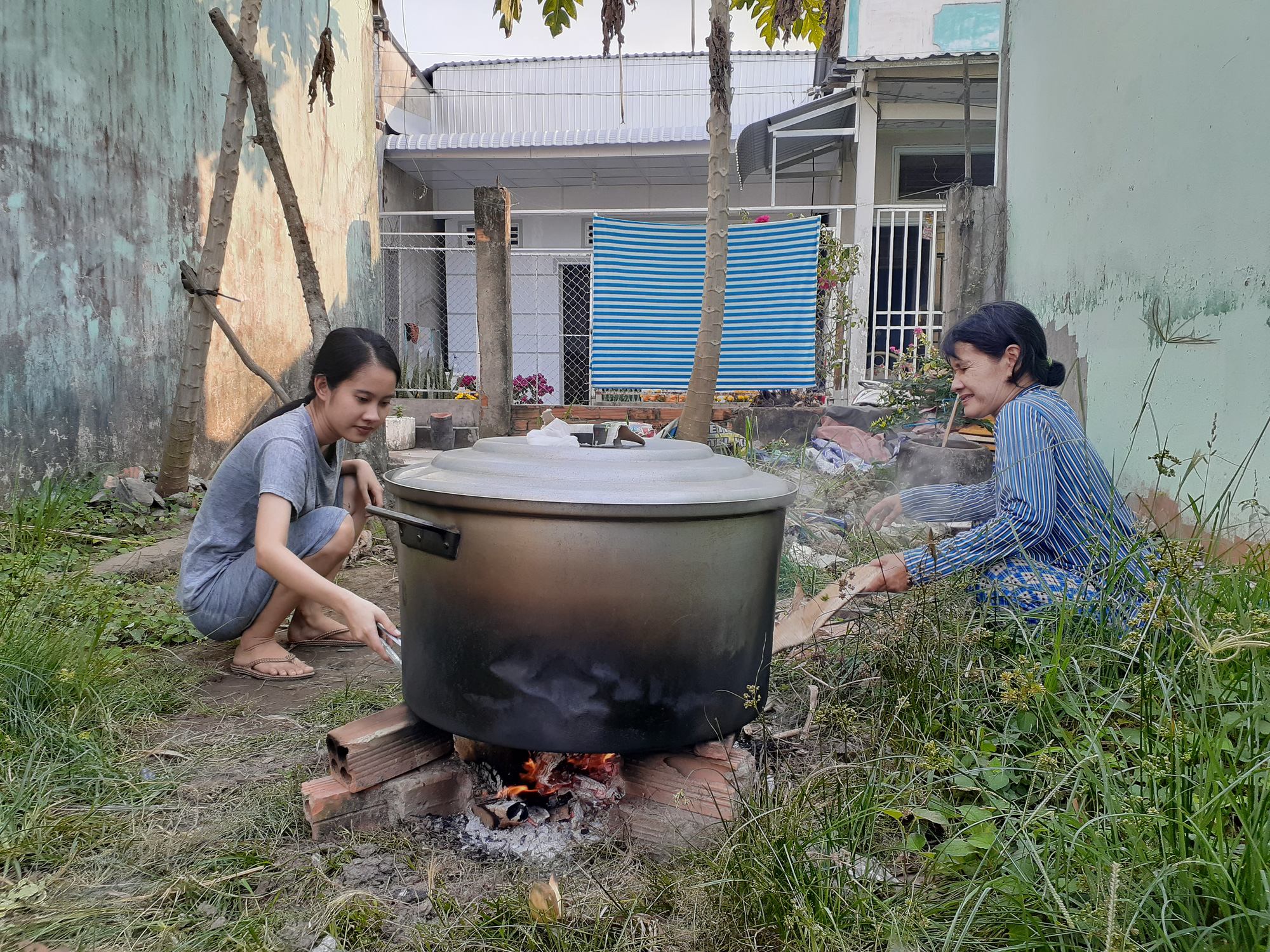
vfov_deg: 51.4
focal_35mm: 27
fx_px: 991
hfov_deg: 65.3
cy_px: 476
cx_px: 635
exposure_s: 1/165
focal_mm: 3.6
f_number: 1.9
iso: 40
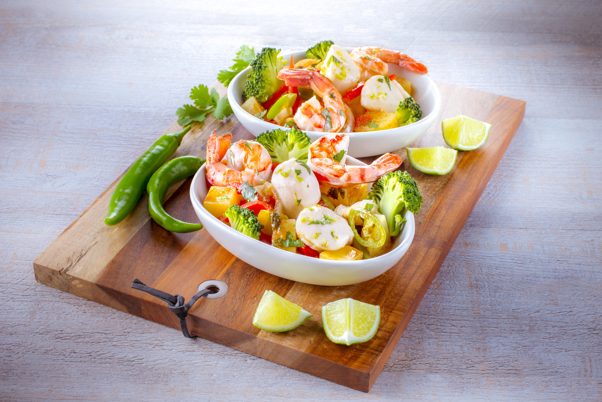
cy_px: 201
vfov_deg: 19.5
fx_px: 1171
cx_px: 301
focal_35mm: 70
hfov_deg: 28.8
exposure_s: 1/100
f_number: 16
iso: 100
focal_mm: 70
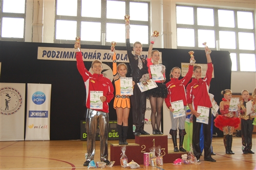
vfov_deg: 31.8
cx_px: 128
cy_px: 85
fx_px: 298
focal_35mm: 42
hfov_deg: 46.5
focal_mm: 28
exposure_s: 1/60
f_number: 4.2
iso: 400
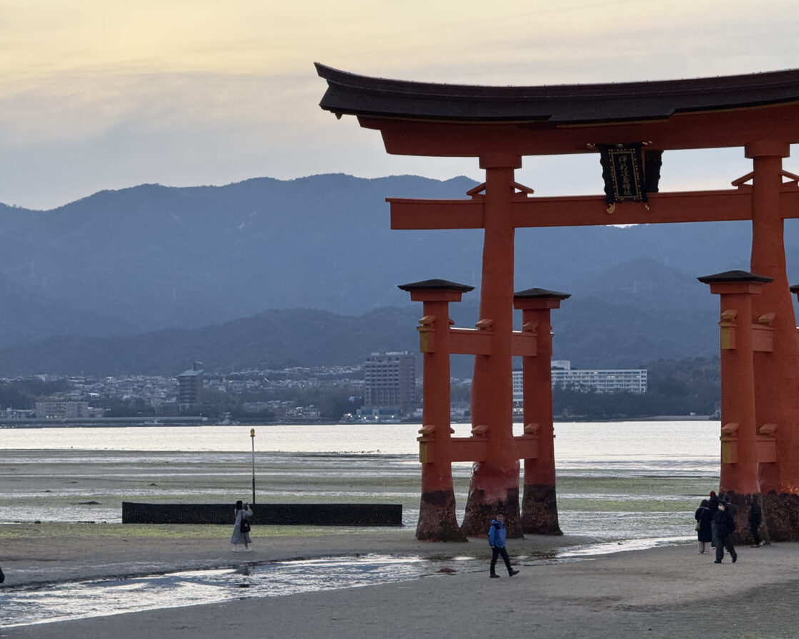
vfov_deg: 12.2
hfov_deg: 15.3
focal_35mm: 126
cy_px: 321
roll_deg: -1.4
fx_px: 2979
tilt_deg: +2.2
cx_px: 429
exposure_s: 1/99
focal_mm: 15.66
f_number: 2.8
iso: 200
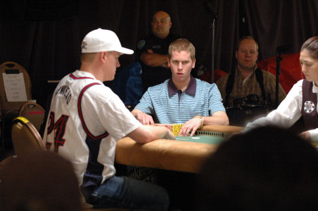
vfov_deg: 8.7
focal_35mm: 158
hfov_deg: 13.1
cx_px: 159
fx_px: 1390
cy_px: 106
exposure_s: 1/50
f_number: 4
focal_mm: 105
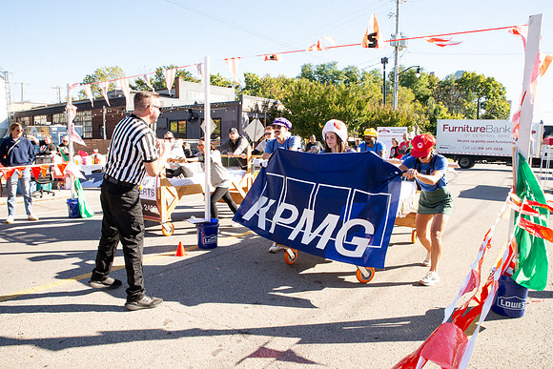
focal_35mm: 25
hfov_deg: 71.9
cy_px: 184
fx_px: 382
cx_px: 276
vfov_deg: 51.6
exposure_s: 1/125
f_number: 14
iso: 800
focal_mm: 24
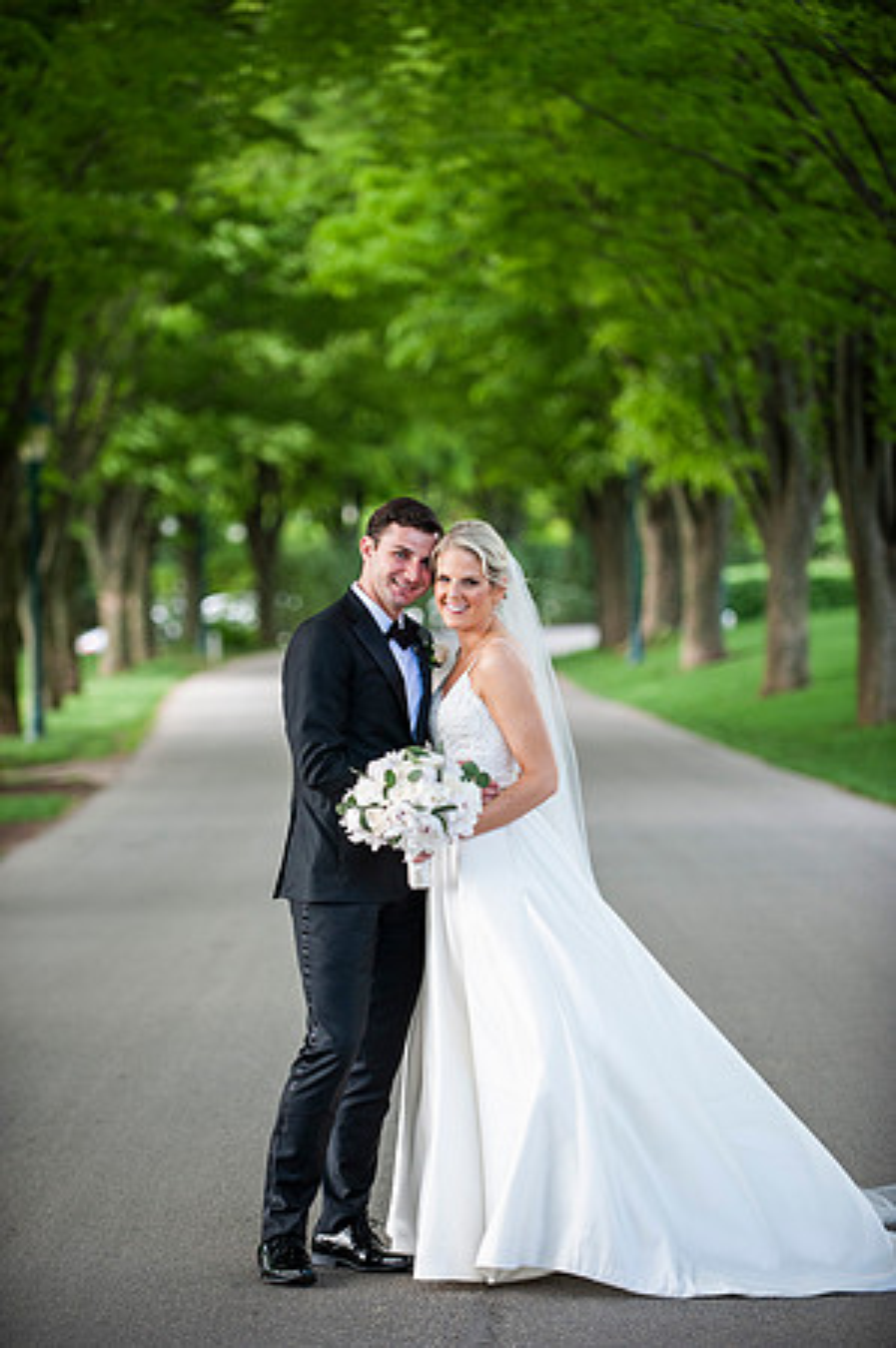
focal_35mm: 135
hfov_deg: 10.1
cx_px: 448
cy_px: 674
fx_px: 5051
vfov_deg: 15.2
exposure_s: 1/1000
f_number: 2.8
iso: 640
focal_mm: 135
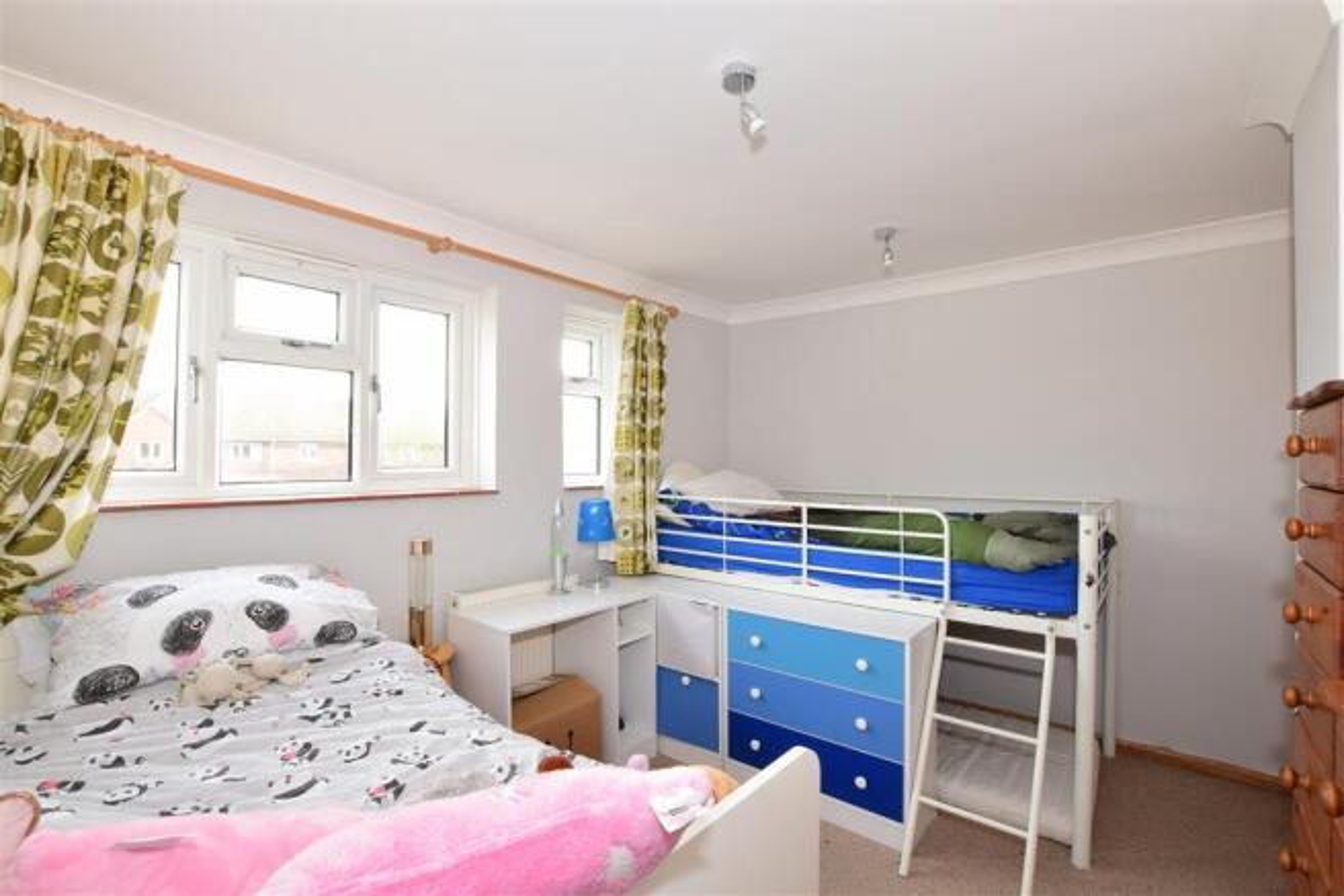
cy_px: 448
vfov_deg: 77.3
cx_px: 672
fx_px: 560
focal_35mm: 15
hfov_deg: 100.4
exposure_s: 1/5
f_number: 13
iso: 400
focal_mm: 10
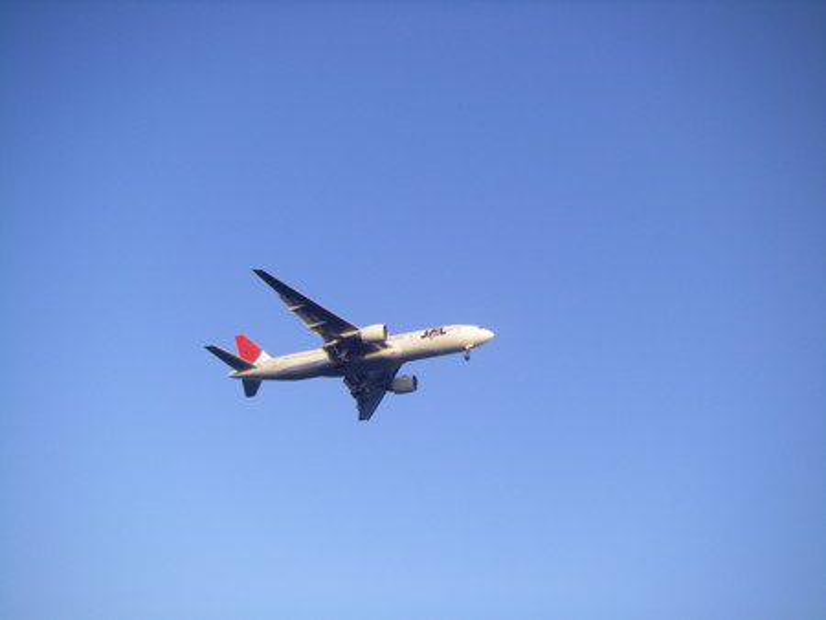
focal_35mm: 38
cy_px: 310
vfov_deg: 37.8
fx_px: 907
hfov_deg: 49.0
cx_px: 413
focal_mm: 6.3
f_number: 3.3
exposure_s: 1/320
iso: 64
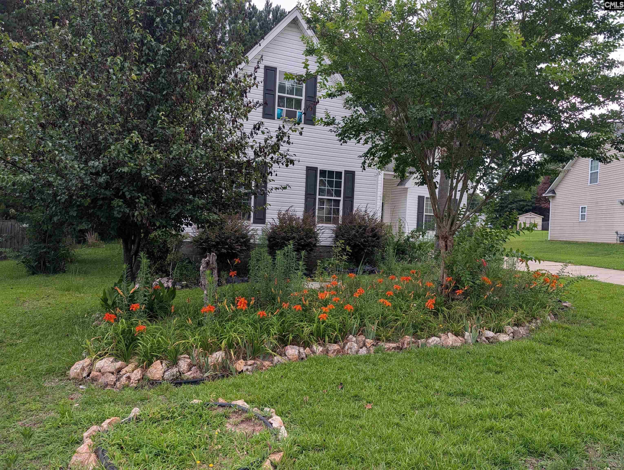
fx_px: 433
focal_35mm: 24
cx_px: 312
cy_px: 235
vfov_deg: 56.9
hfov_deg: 71.5
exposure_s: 1/88
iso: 13
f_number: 1.68
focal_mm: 6.9
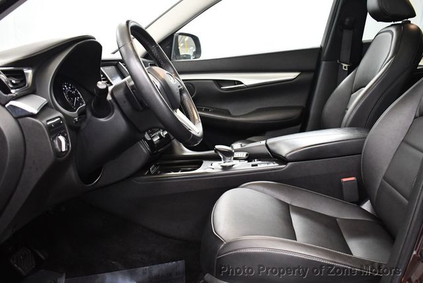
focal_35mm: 36
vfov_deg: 36.9
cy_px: 142
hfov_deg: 53.1
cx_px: 212
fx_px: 423
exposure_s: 1/80
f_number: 3.5
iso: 3200
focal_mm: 18
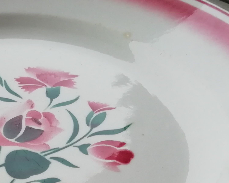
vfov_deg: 21.0
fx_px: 475
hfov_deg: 26.0
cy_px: 188
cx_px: 11
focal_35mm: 70
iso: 100
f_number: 2.2
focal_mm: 3.21
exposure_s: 1/50
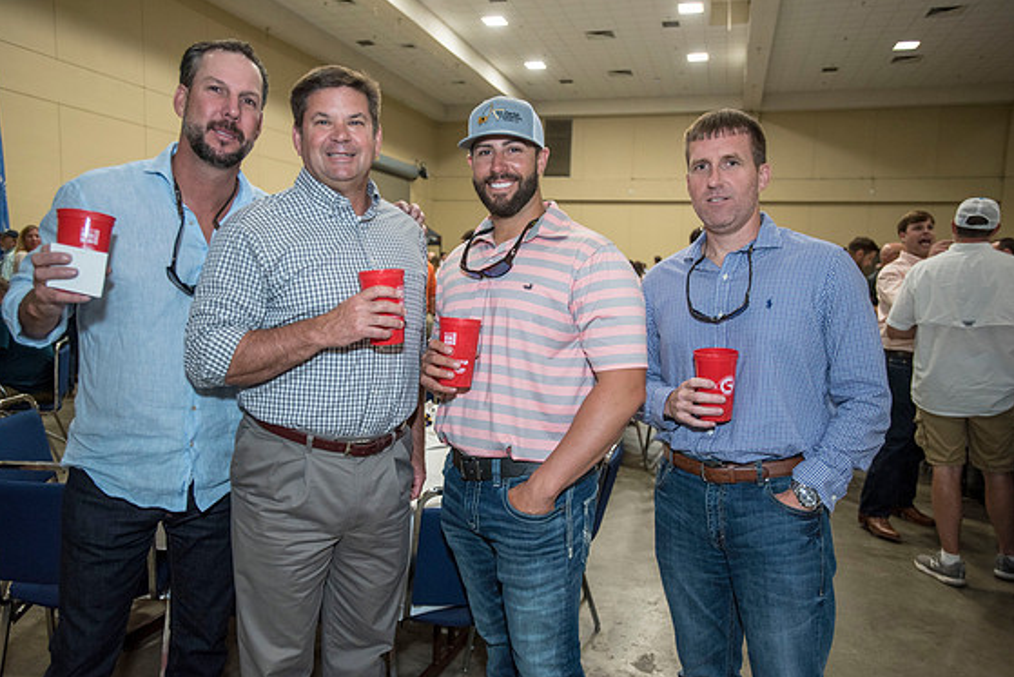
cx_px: 490
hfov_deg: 67.4
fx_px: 761
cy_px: 348
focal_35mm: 27
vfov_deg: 47.9
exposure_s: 1/200
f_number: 2.8
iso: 1250
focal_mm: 26
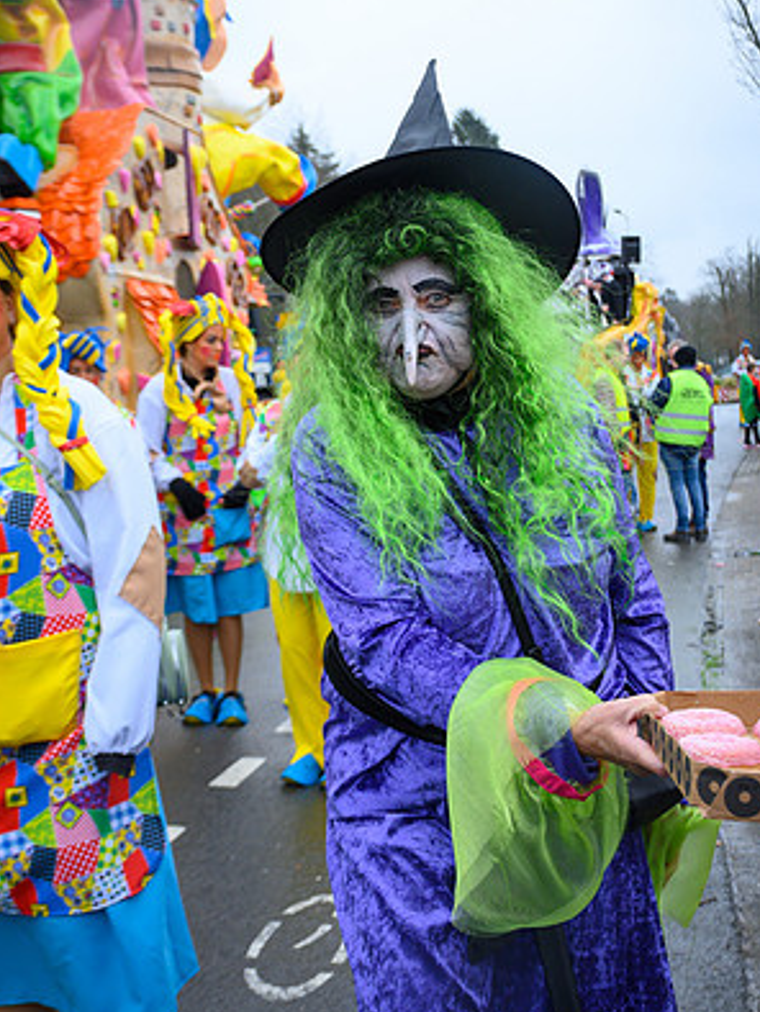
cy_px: 455
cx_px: 383
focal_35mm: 56
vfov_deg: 34.3
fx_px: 1638
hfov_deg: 26.1
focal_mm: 34
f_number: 6.3
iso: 400
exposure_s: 1/800
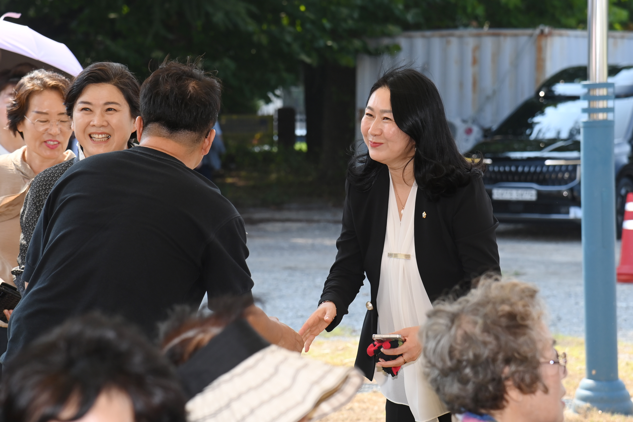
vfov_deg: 11.4
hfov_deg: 17.1
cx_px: 316
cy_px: 211
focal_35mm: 120
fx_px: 2110
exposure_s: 1/640
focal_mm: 120
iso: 640
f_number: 7.1
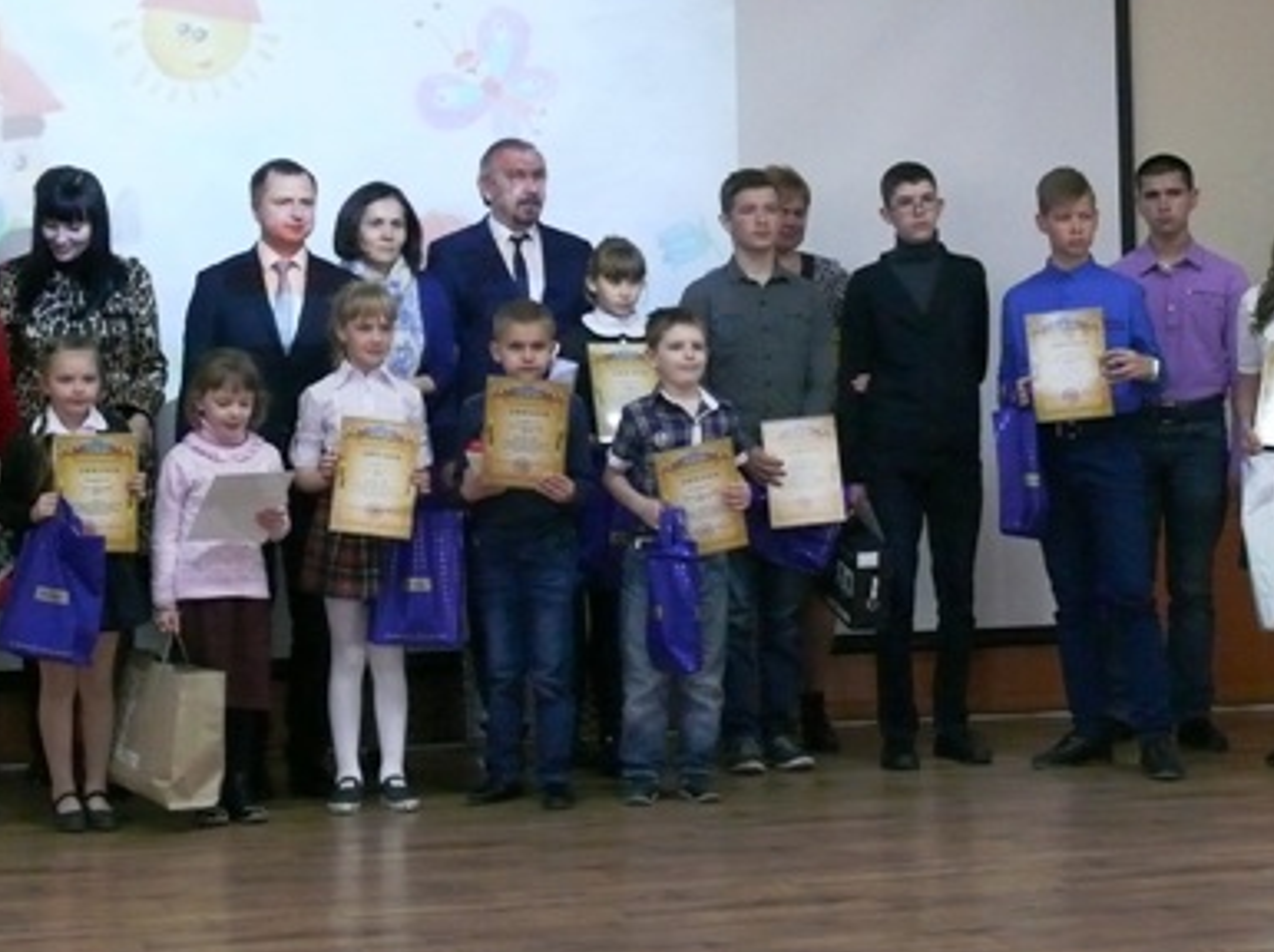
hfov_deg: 25.0
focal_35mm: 78
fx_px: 2868
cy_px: 317
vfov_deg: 18.8
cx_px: 546
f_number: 3.2
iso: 400
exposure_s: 1/50
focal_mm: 10.6
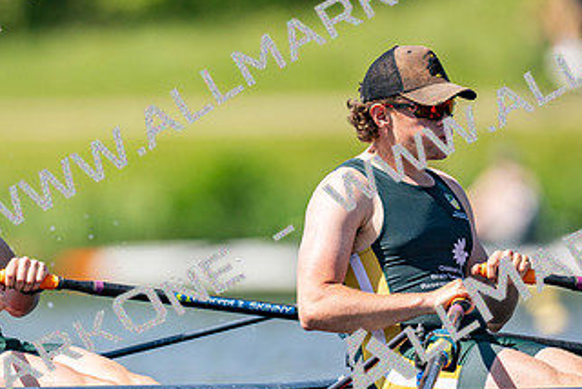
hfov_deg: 1.9
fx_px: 17589
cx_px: 191
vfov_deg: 1.3
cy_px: 243
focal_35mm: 1087
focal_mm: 600
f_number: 4
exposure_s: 1/2500
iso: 320
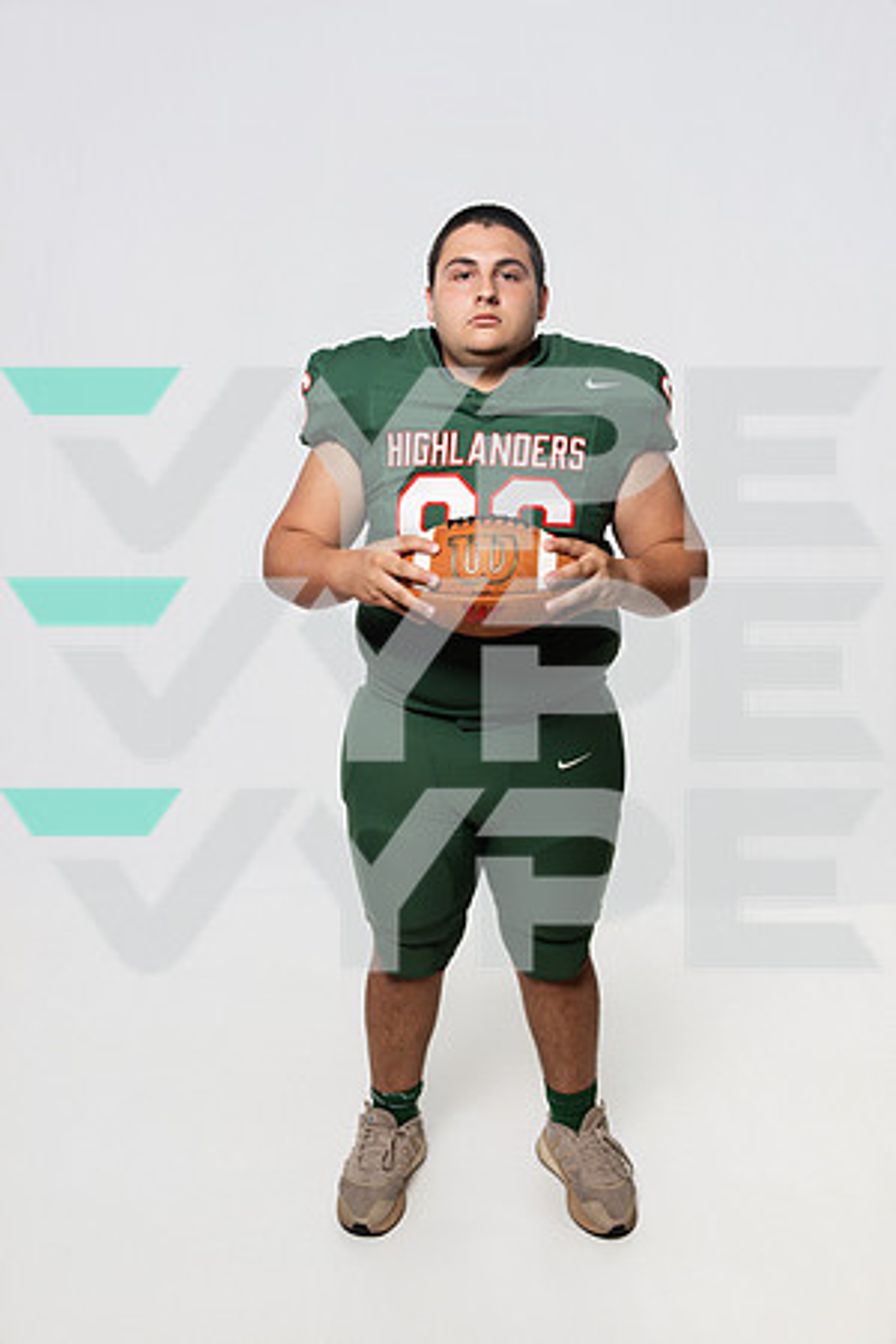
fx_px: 1284
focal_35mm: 34
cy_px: 672
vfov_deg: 55.2
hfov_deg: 38.5
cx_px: 448
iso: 500
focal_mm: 34.4
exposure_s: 1/160
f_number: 8
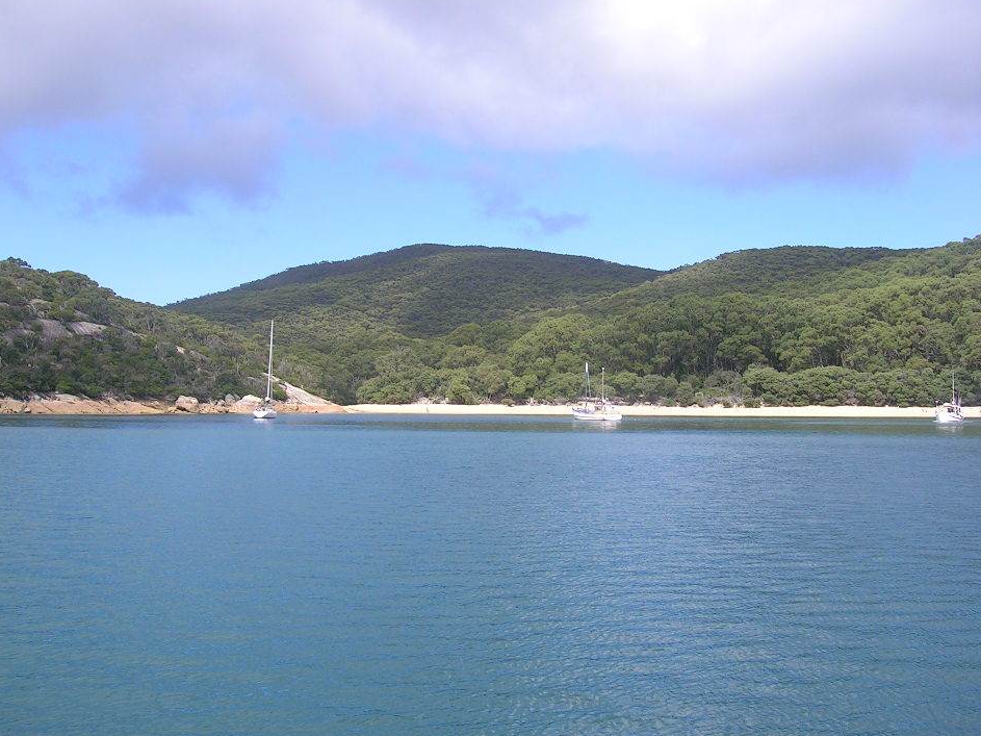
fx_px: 1077
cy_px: 372
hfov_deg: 49.0
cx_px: 480
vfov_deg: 37.7
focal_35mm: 38
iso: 50
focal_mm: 5.4
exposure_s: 1/327
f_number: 4.8
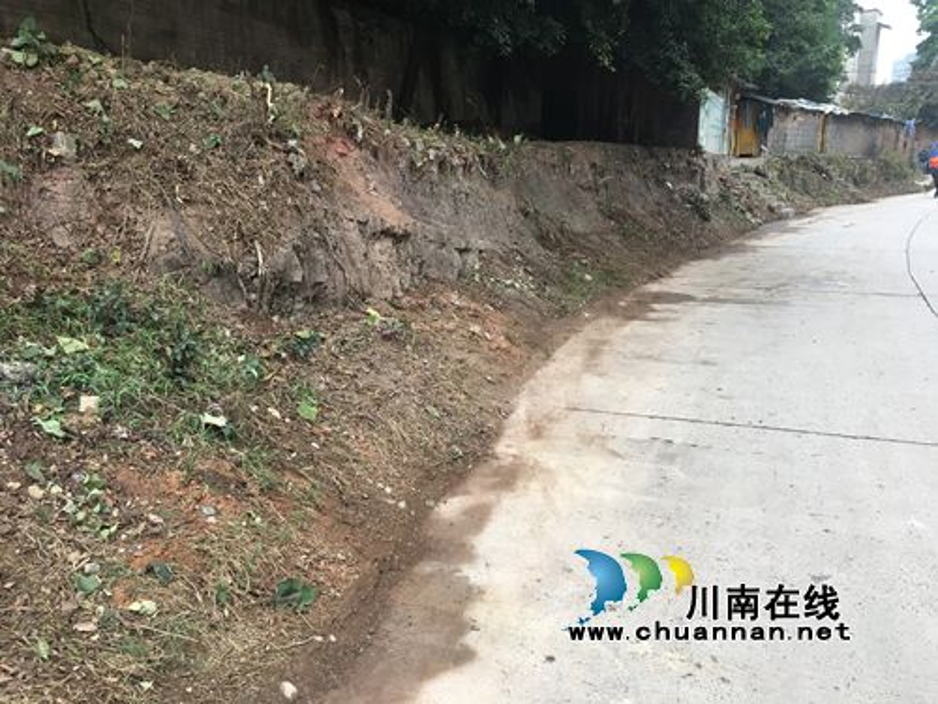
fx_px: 786
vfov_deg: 48.2
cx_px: 469
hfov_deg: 61.7
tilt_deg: -12.3
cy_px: 352
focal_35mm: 29
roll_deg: +0.0
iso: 32
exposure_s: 1/17
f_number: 2.2
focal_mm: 4.15
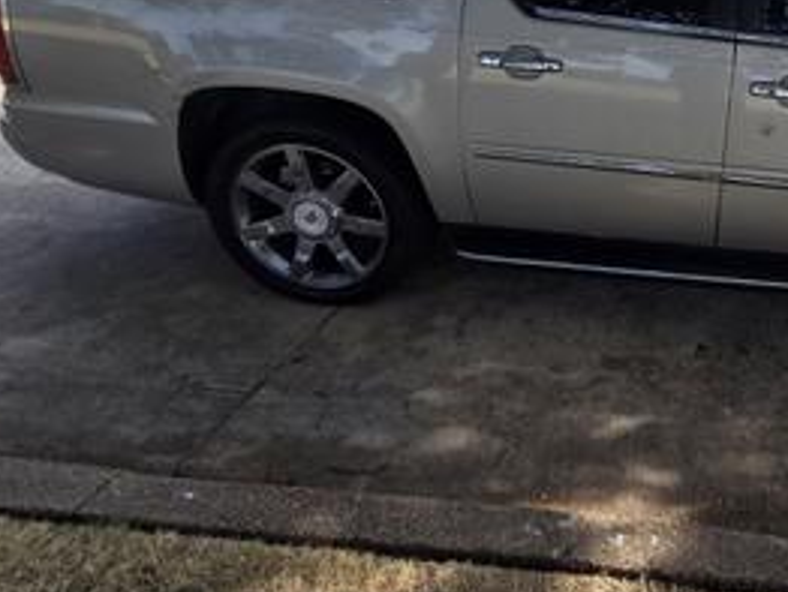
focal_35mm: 25
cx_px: 710
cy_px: 141
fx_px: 570
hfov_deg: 59.1
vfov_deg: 52.3
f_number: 2.2
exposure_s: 1/425
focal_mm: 2.2
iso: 50
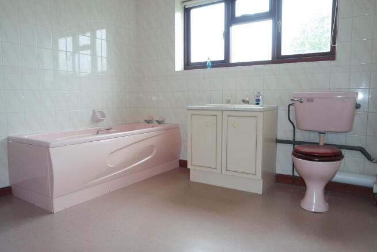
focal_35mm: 24
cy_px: 126
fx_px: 251
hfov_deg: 73.7
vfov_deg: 53.2
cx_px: 188
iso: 200
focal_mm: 16
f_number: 3.5
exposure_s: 1/50
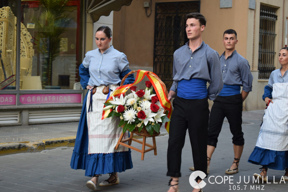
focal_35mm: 82
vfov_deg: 16.6
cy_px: 96
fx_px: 660
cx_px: 144
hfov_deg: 24.6
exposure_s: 1/60
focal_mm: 55
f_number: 5.6
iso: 560
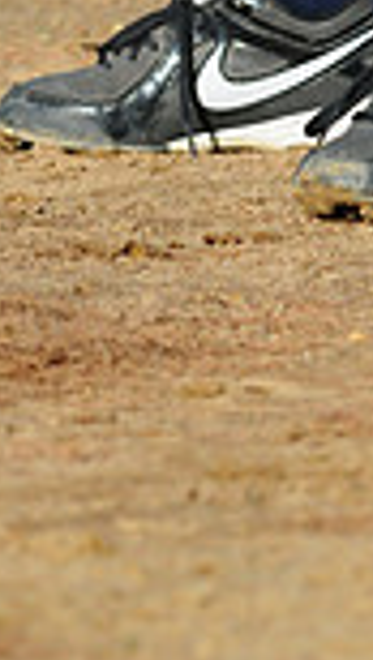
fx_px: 31073
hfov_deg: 0.7
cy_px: -514
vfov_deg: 1.2
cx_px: 105
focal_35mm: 1773
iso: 800
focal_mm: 300
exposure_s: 1/5000
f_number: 4
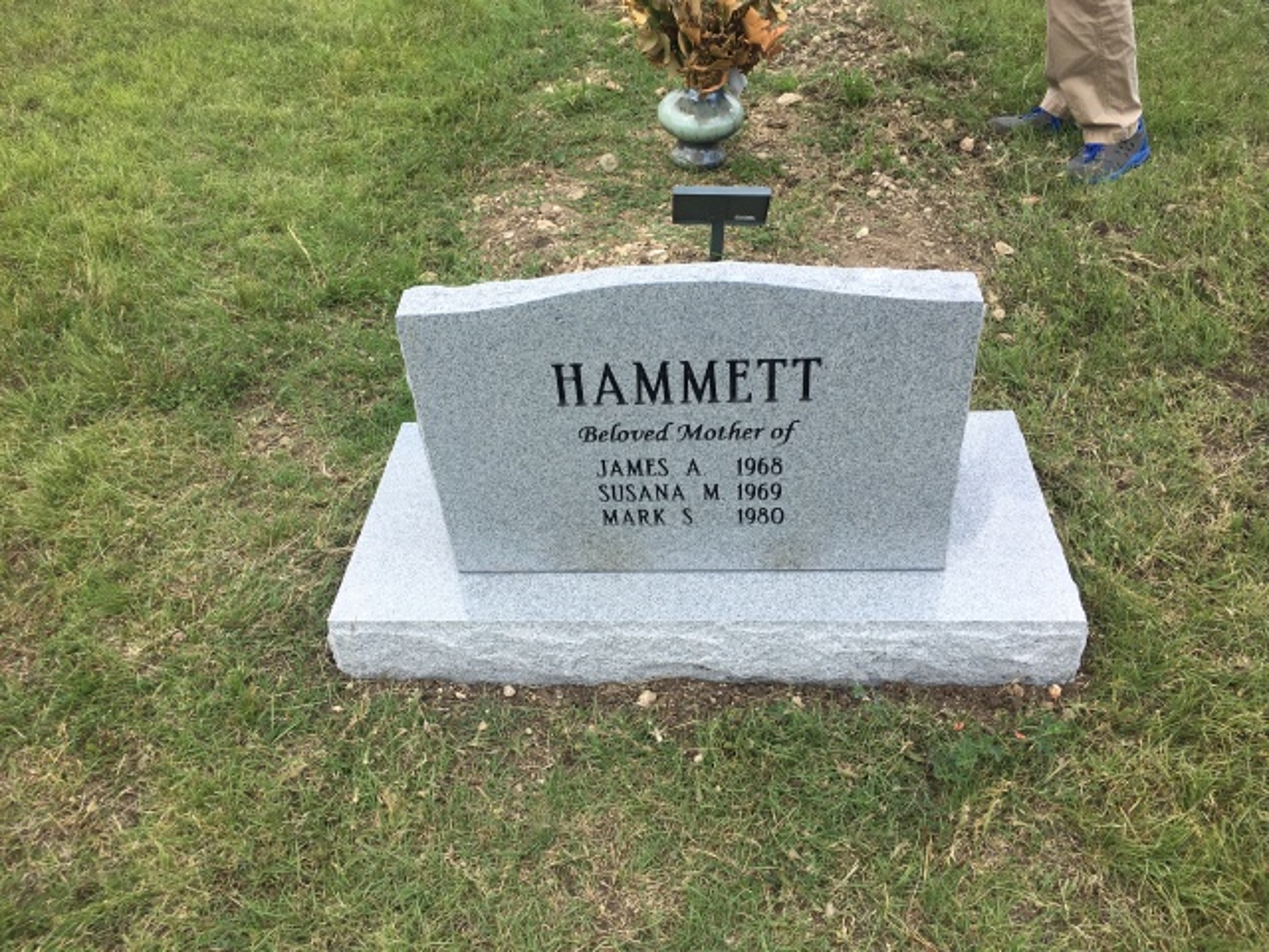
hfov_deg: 61.7
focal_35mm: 29
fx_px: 1063
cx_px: 634
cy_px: 476
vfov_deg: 48.2
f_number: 2.2
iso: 25
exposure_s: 1/693
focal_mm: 4.15
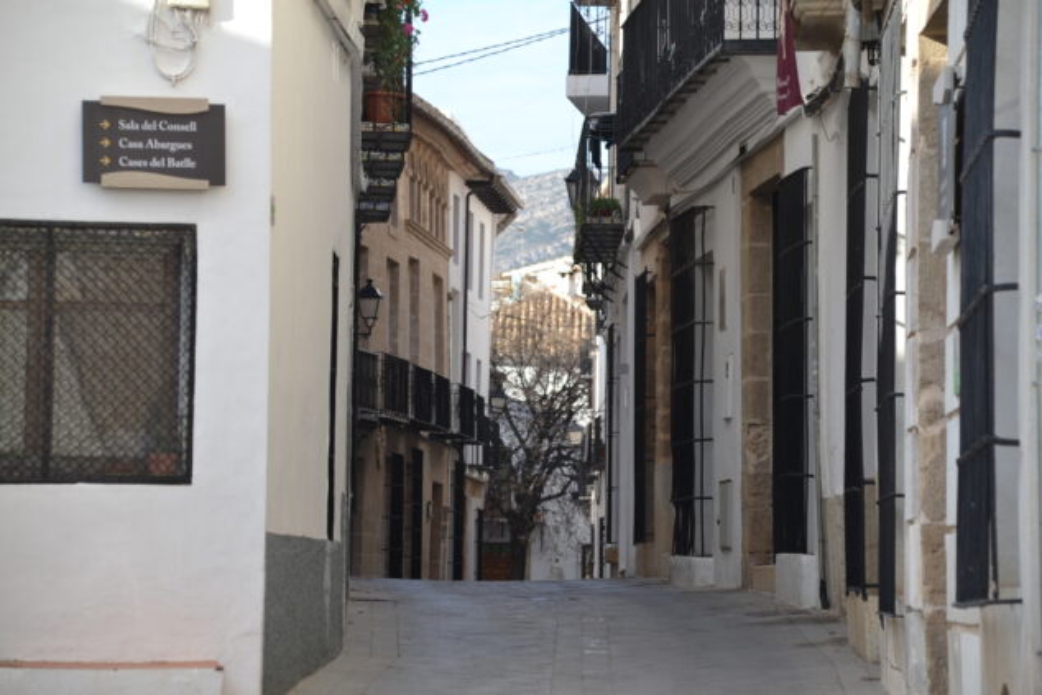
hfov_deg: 13.0
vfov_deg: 8.7
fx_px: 4559
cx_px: 521
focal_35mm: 158
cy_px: 348
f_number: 6.3
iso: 100
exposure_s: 1/160
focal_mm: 105
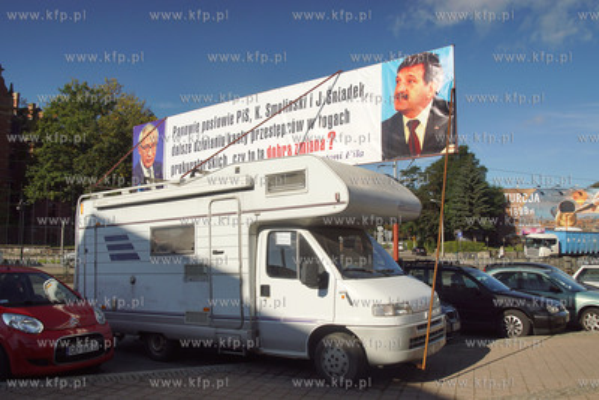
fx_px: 499
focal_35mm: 30
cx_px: 300
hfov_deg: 61.9
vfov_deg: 43.6
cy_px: 200
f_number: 8
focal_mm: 20
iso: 160
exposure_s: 1/400
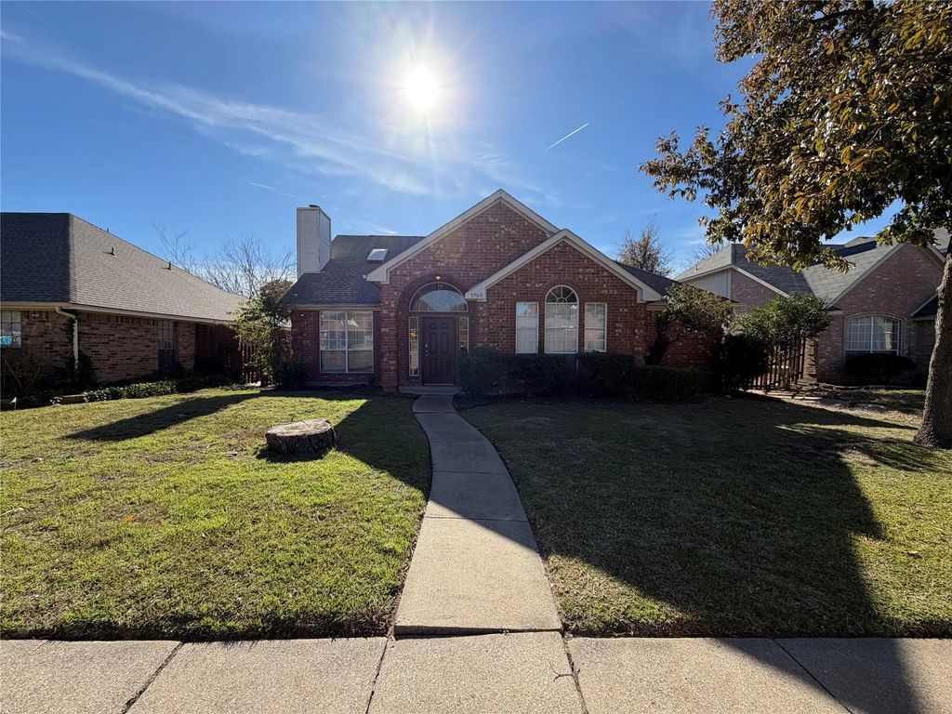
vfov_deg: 85.7
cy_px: 357
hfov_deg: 102.1
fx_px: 385
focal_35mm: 14
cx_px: 476
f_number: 2.2
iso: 25
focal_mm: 2.22
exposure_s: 1/770
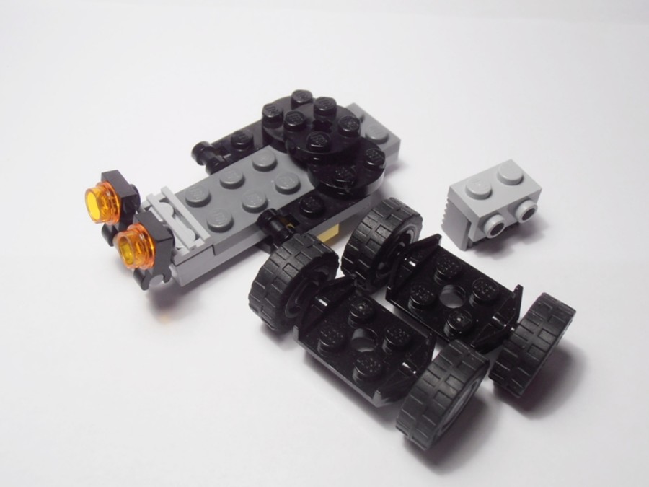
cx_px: 324
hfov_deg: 50.1
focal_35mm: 37
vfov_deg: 38.7
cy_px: 244
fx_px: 694
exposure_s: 1/40
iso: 80
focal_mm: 6.61
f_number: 3.9
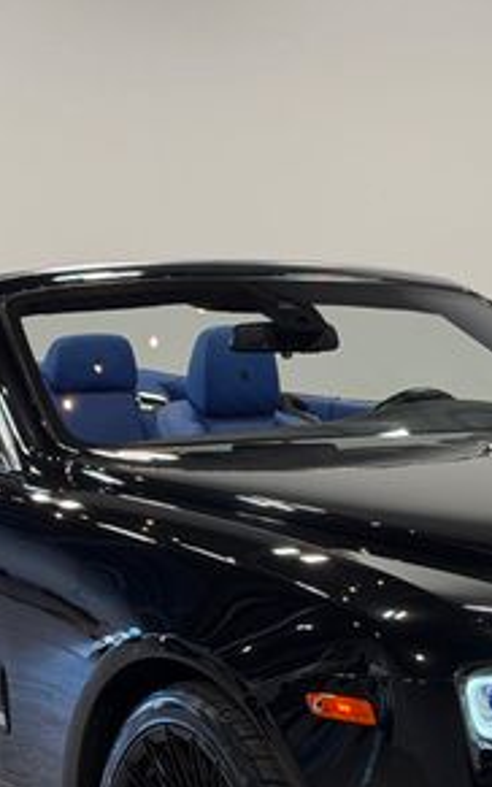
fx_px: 2402
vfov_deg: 18.5
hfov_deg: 11.7
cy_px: 595
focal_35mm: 112
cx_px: 387
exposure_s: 1/192
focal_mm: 6.76
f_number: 1.78
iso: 50
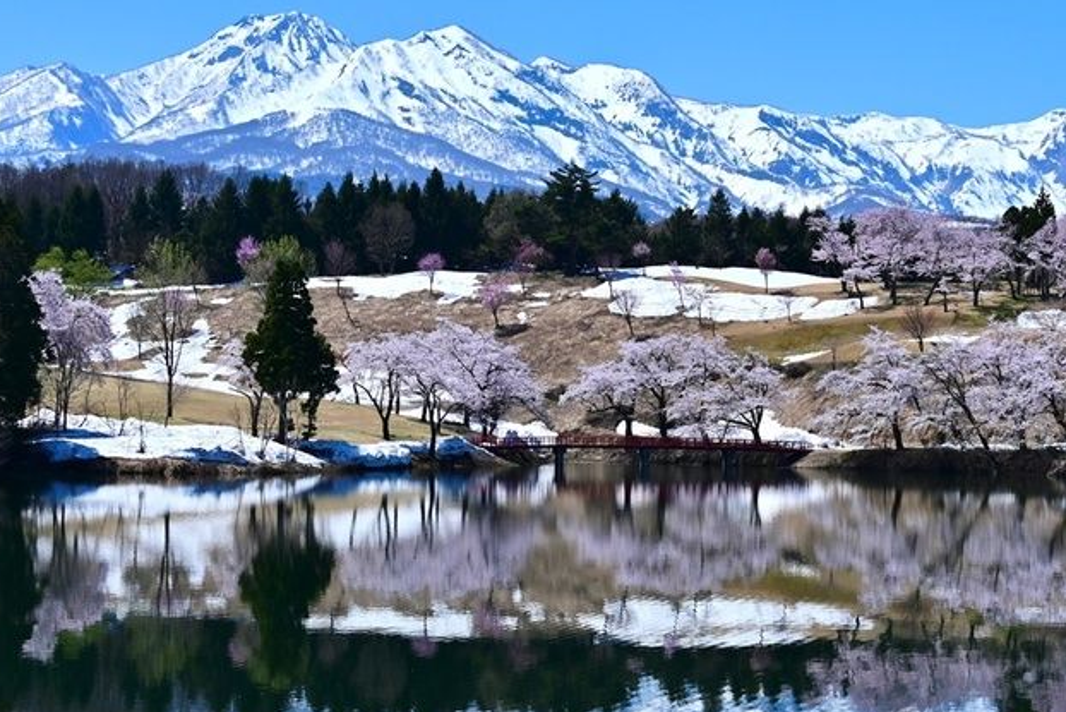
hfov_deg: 50.5
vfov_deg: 35.0
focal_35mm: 38
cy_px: 425
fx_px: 1125
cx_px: 616
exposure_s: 1/400
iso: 64
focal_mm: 29
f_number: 11
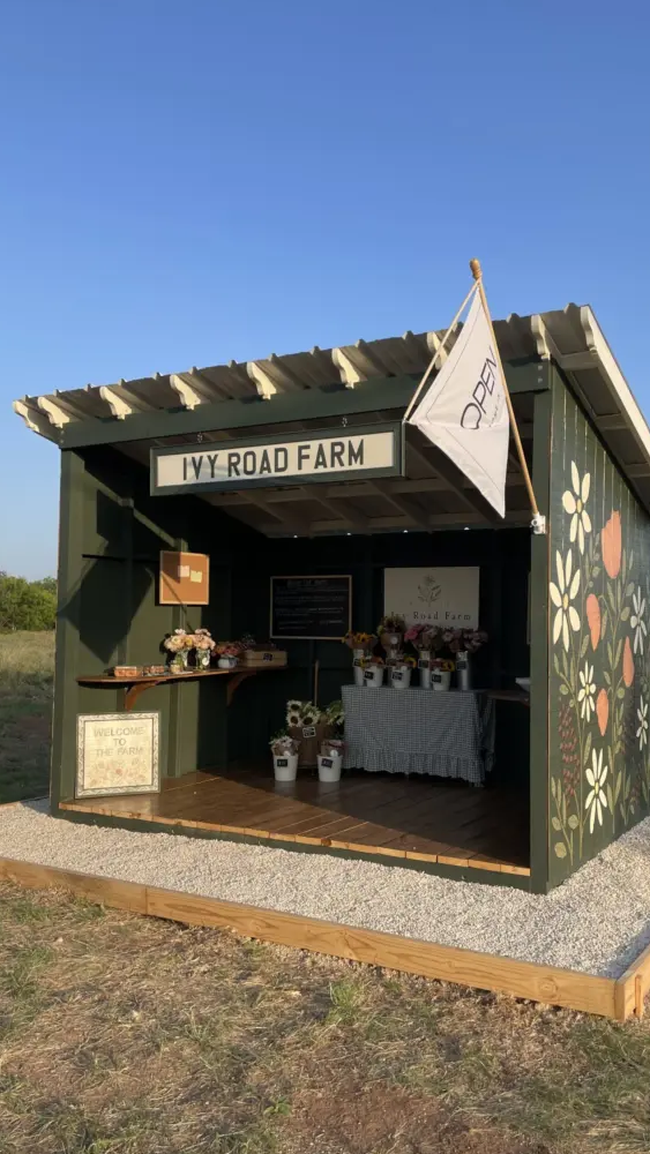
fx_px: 888
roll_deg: +0.3
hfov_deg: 40.0
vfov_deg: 66.1
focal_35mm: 29
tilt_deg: +3.5
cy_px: 570
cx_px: 395
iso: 32
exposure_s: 1/1350
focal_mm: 4.2
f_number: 1.6
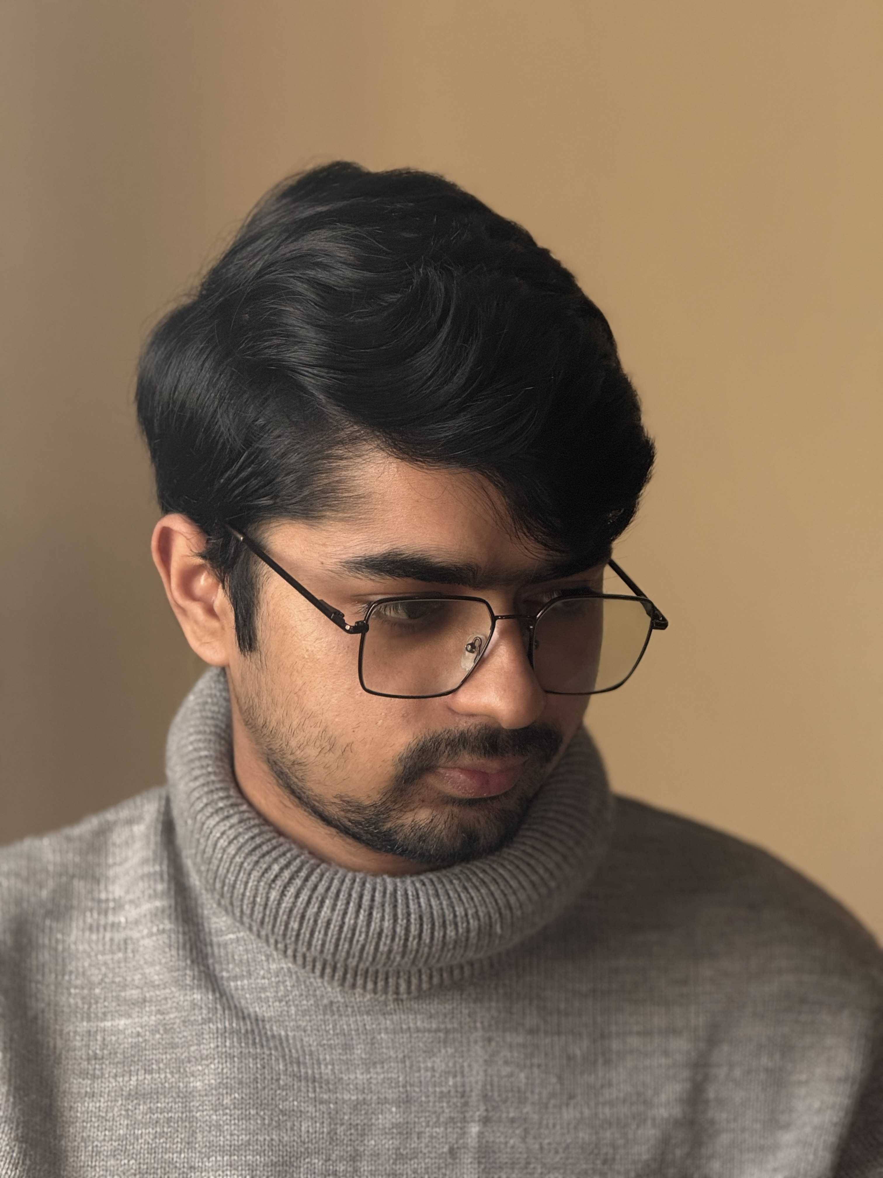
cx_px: 442
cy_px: 589
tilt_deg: +7.9
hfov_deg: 12.3
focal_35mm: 120
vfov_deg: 16.4
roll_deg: +0.3
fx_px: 4081
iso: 250
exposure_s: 1/90
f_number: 2.8
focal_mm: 15.66
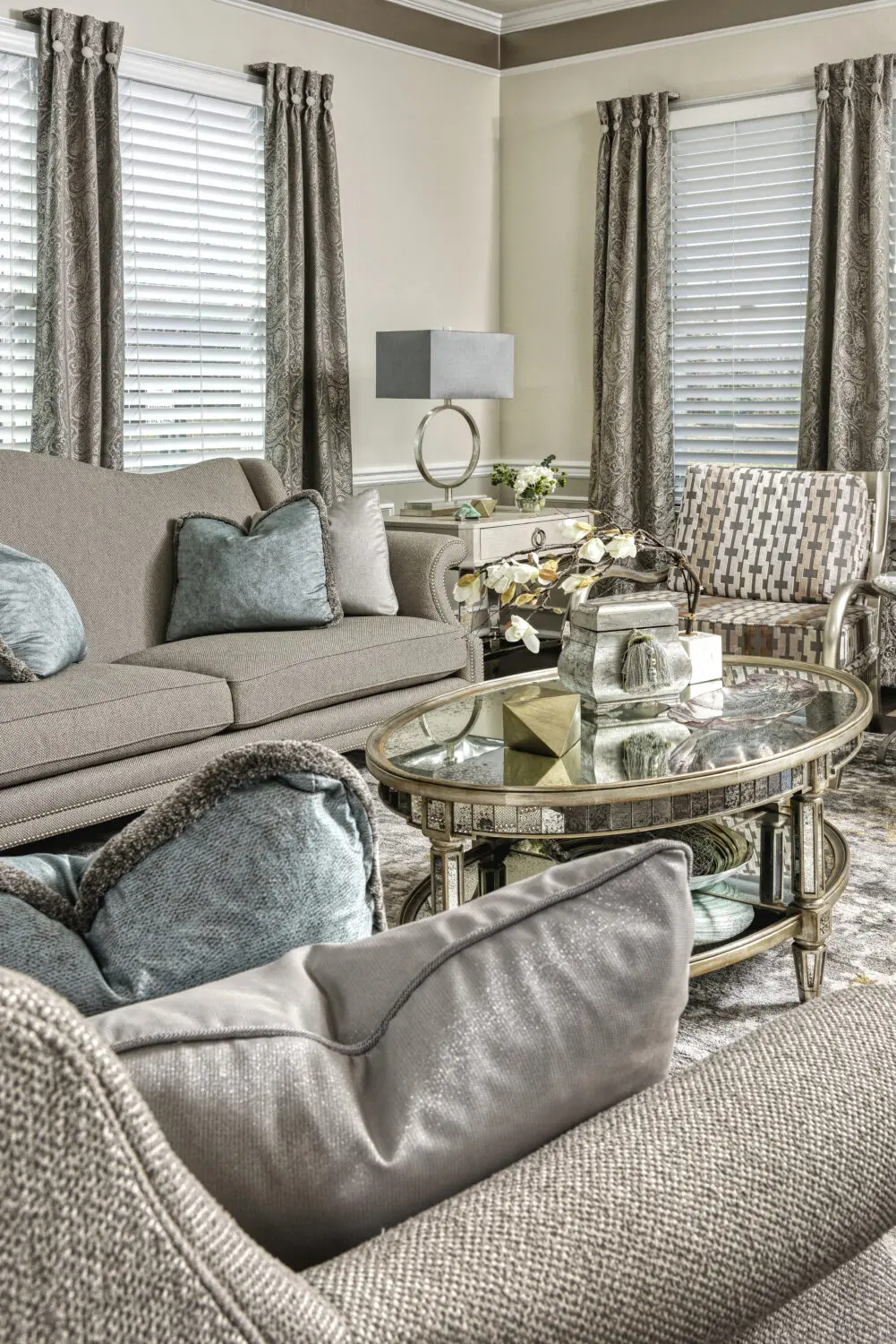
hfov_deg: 37.9
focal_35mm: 35
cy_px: 672
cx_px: 448
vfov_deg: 54.4
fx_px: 1306
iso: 320
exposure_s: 1/60
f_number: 16
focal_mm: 35
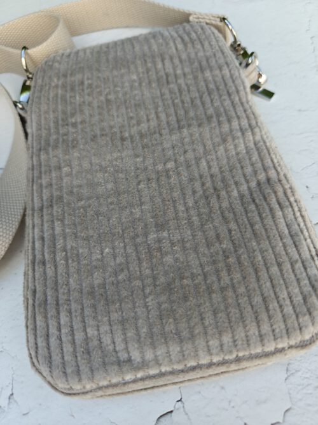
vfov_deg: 73.9
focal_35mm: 23
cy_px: 212
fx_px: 282
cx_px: 159
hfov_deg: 58.9
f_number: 1.6
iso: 50
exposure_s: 1/421
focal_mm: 6.06
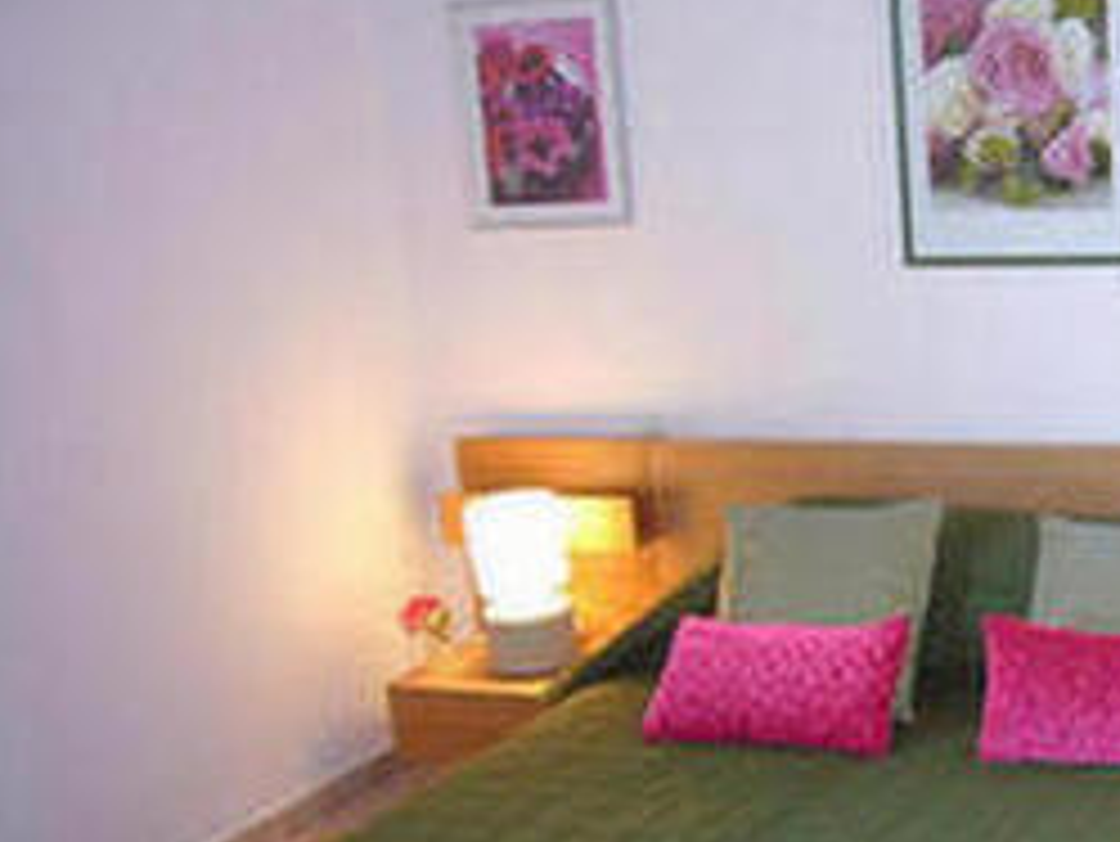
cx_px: 1059
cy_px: 558
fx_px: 1780
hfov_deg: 32.7
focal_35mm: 55
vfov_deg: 26.4
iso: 100
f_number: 2.8
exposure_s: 1/13
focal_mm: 4.6
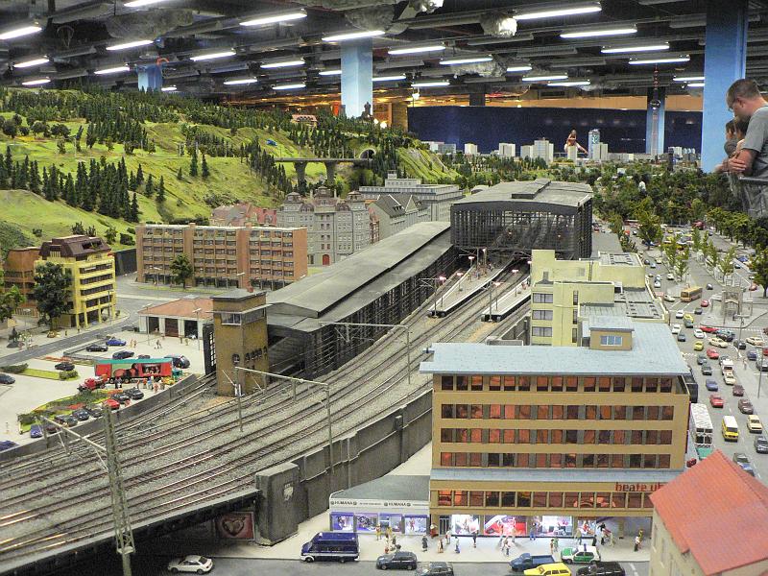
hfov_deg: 51.4
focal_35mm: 36
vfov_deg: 39.7
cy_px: 288
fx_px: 799
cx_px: 384
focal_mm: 6
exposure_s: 1/20
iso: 400
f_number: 2.8
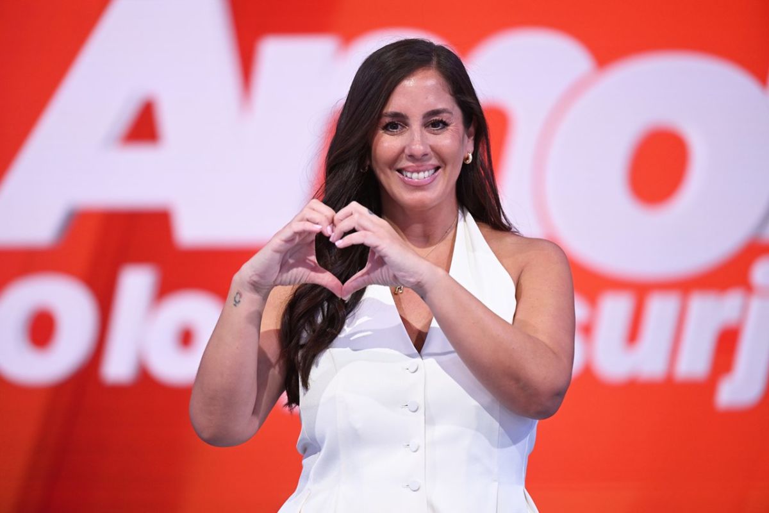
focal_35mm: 200
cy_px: 256
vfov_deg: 6.9
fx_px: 4272
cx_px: 384
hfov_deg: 10.3
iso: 1000
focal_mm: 200
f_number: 3.5
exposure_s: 1/250
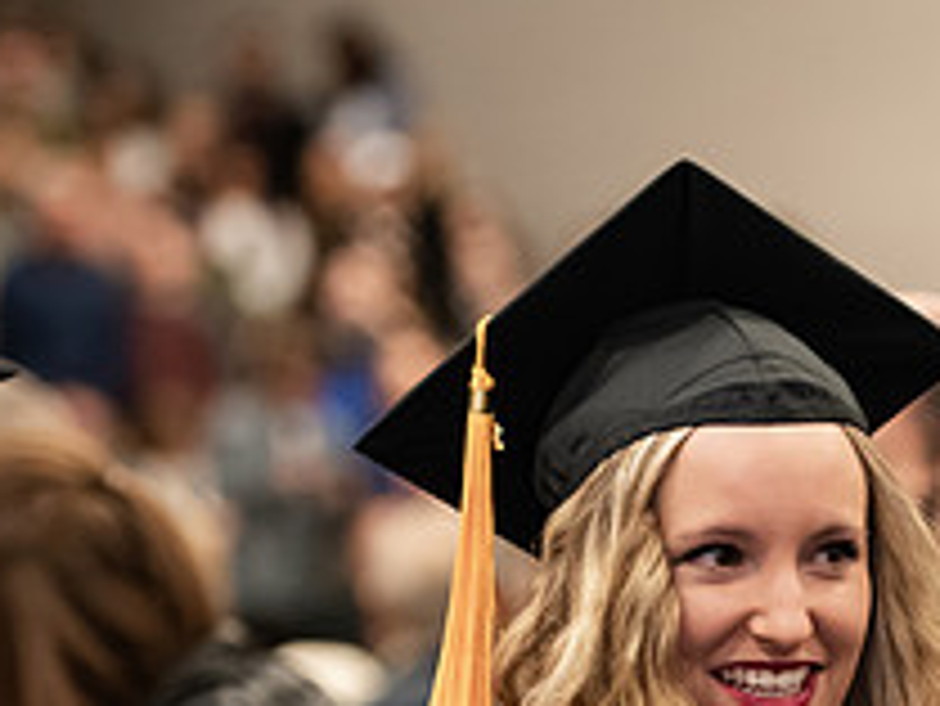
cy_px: 866
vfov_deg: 5.0
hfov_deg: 6.7
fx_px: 7988
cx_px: 922
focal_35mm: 294
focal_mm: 110
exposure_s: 1/200
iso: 2000
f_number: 3.2
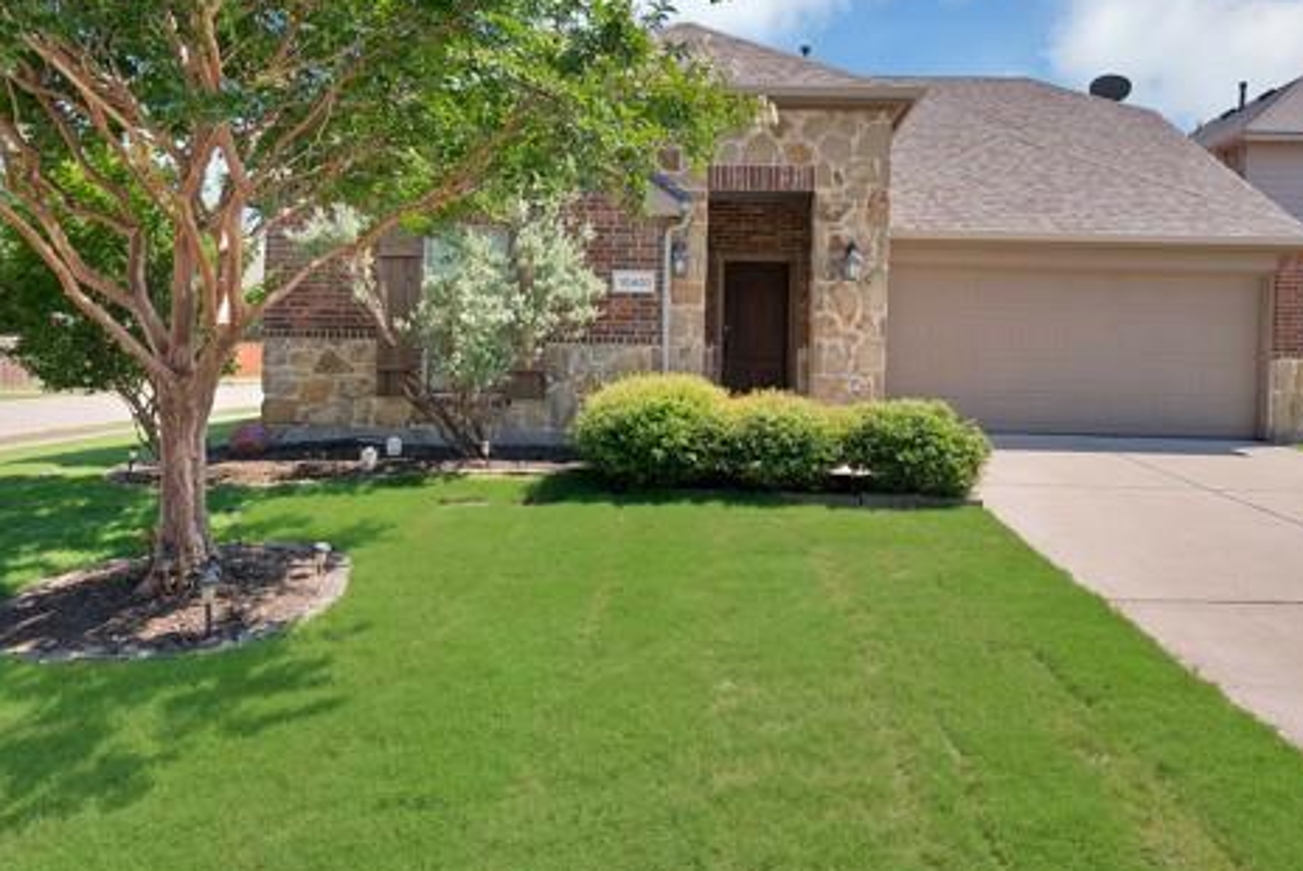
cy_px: 350
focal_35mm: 22
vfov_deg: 56.9
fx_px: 797
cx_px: 747
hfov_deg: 78.1
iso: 640
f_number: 9
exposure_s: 1/320
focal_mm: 17
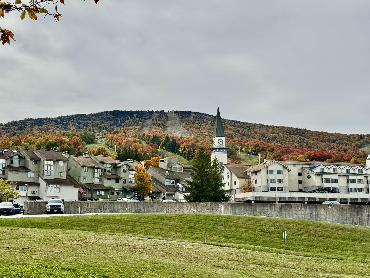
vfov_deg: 30.3
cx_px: 185
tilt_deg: +7.1
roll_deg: -0.5
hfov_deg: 39.7
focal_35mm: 48
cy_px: 139
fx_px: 513
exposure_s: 1/15385
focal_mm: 6.76
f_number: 1.78
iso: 80
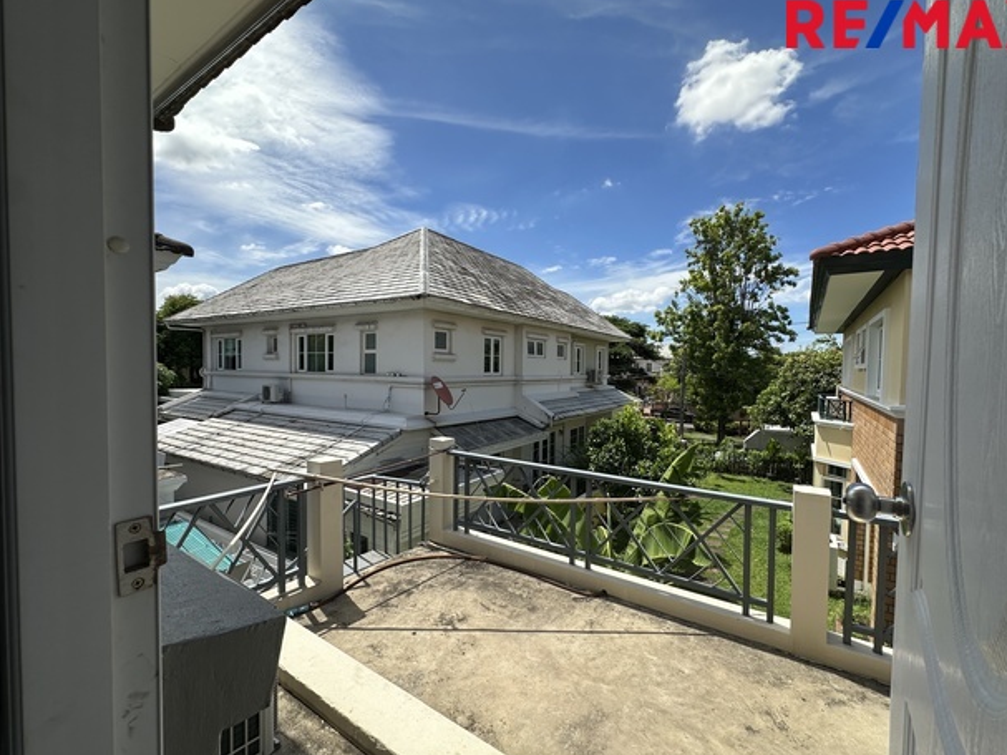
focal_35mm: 15
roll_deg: -0.7
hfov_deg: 98.1
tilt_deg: -2.3
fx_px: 436
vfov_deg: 81.7
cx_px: 523
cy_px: 385
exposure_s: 1/1916
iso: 50
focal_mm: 2.22
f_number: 2.2
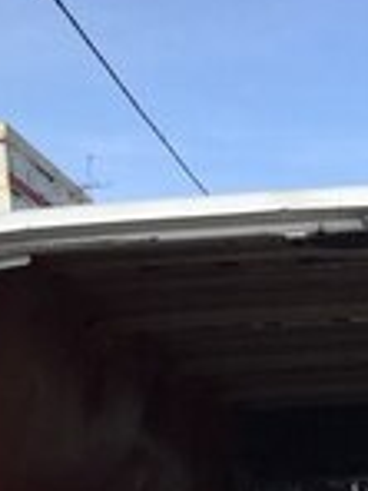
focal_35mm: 97
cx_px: 351
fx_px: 1375
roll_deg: +1.9
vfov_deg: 18.2
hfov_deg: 15.0
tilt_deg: -7.8
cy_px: 720
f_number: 2.2
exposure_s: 1/964
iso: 32
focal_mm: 4.15
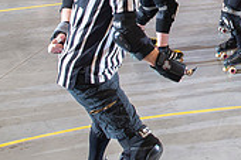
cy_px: -62
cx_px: 284
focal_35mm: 82
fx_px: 548
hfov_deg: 22.9
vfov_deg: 15.6
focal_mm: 24
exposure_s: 1/160
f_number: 5.6
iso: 640
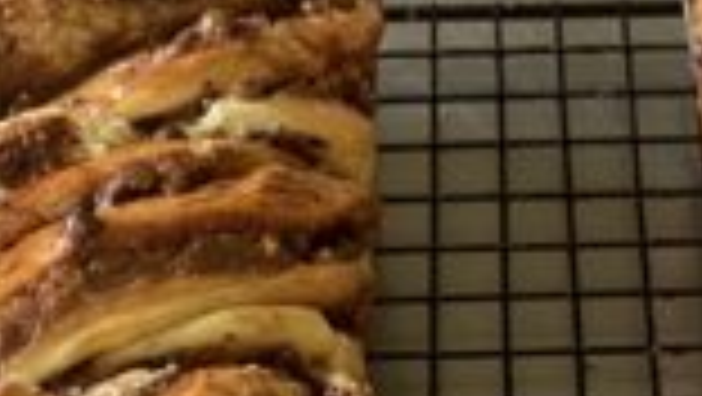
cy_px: 396
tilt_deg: -49.2
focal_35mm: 121
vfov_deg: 10.0
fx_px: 2254
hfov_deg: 17.6
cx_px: 556
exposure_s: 1/60
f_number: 1.8
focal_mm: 4.25
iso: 160
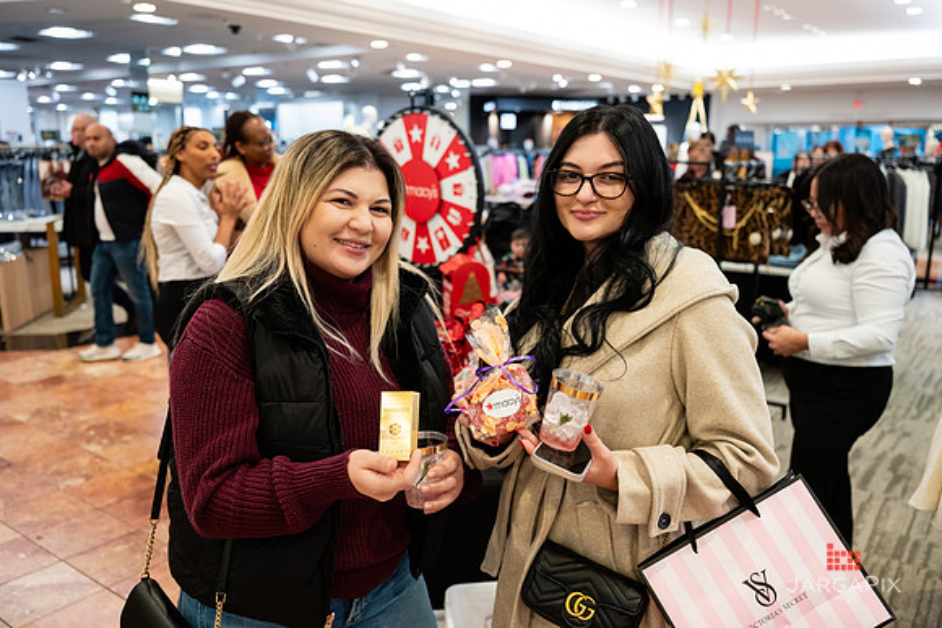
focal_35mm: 30
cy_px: 314
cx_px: 471
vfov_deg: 44.1
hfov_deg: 62.5
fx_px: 776
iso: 1000
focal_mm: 29.5
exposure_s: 1/125
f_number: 3.2
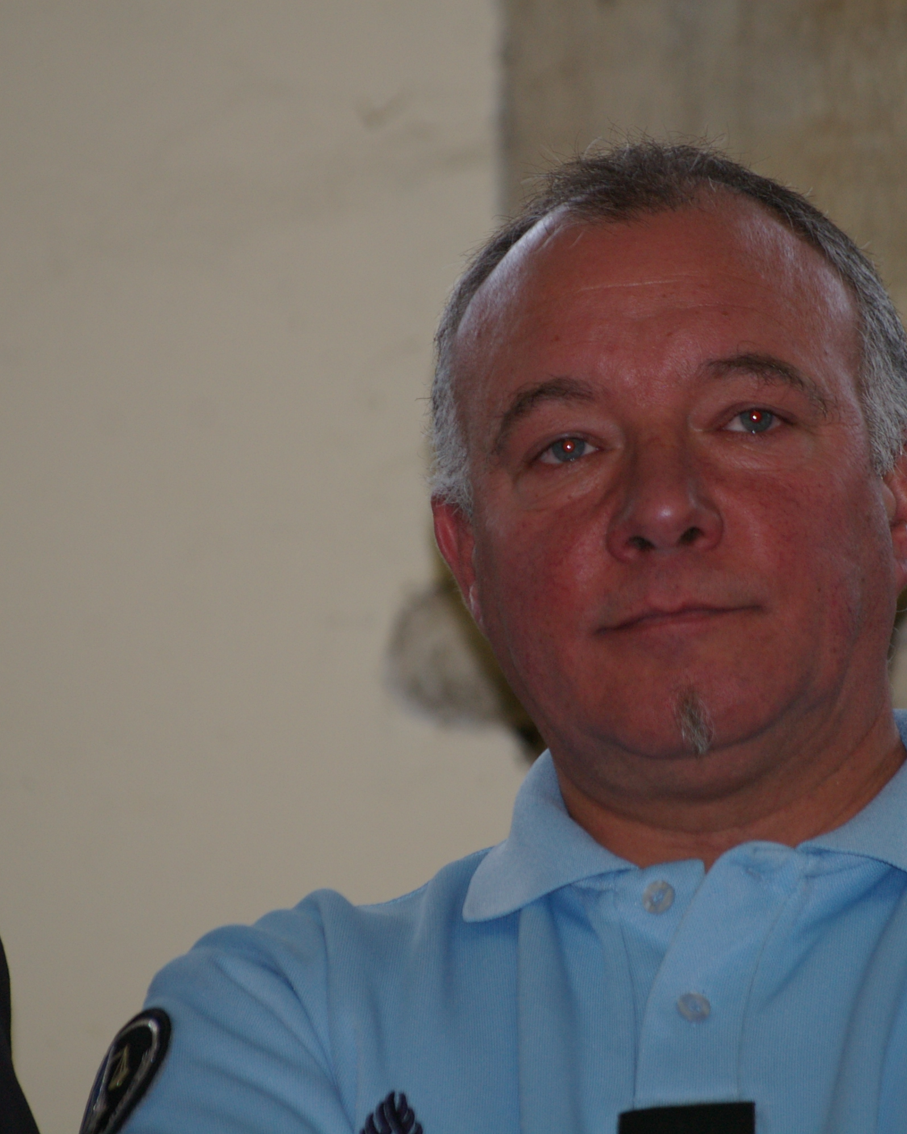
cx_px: 596
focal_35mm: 445
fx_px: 14935
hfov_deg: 3.5
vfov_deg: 4.3
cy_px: 567
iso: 400
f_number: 4.5
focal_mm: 210
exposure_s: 1/180
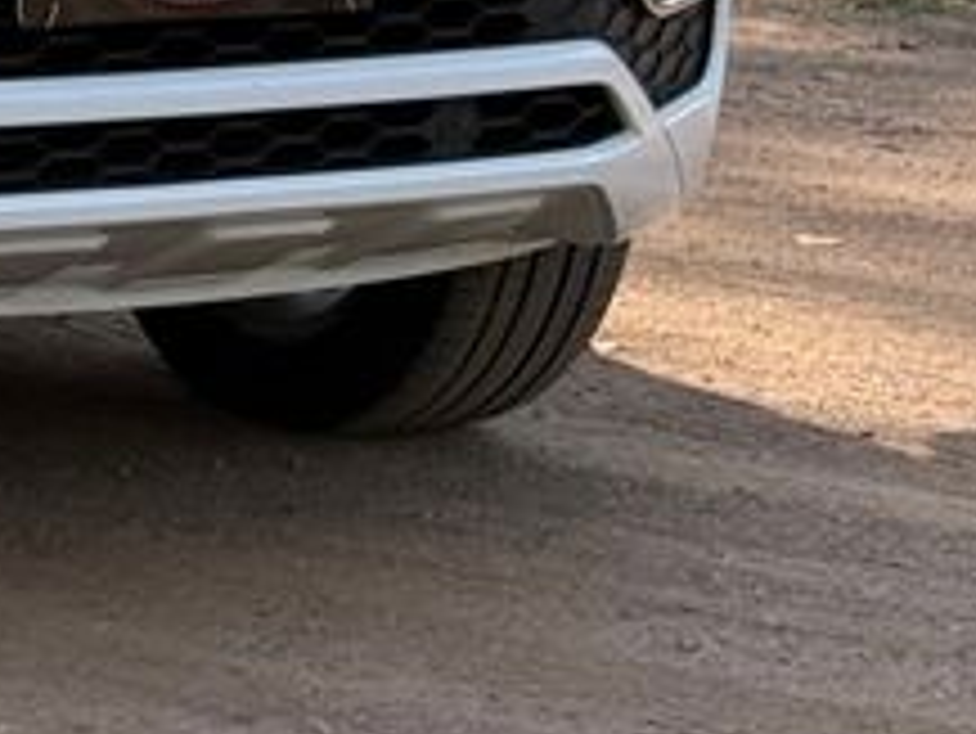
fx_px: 5050
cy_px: -419
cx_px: -769
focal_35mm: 179
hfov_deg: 10.4
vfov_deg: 8.1
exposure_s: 1/2088
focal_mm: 6.76
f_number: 1.78
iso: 64
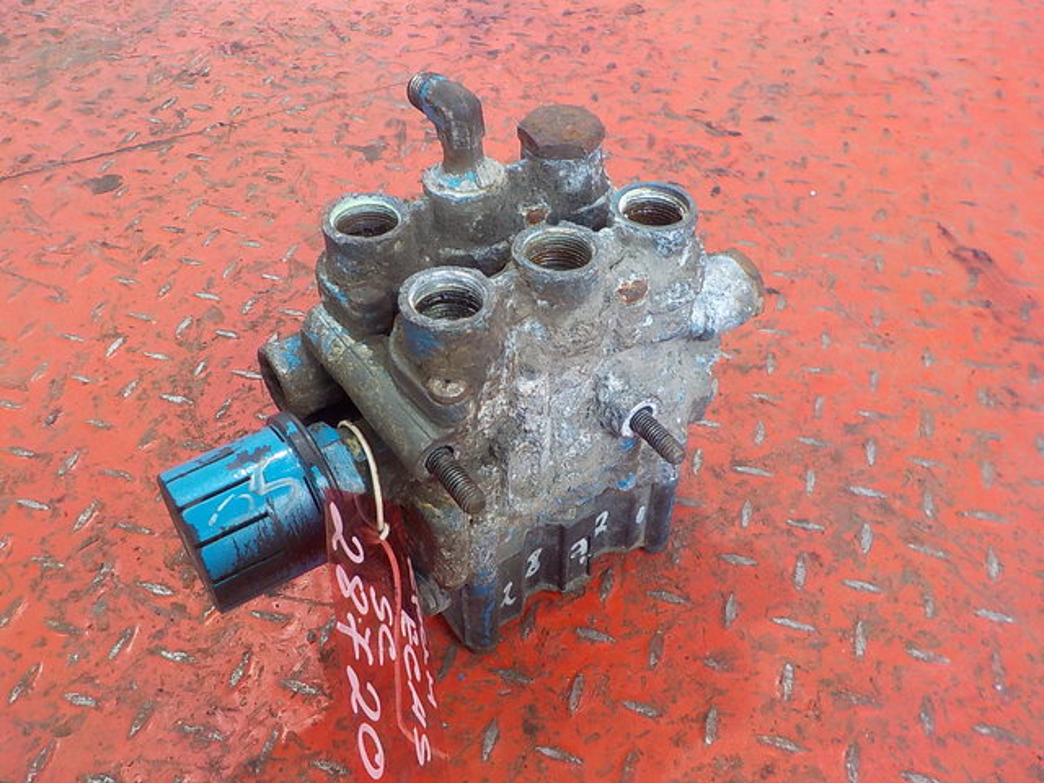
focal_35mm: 30
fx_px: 905
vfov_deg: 46.8
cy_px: 392
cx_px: 522
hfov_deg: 60.0
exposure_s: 1/30
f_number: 3.3
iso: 250
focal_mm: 4.1
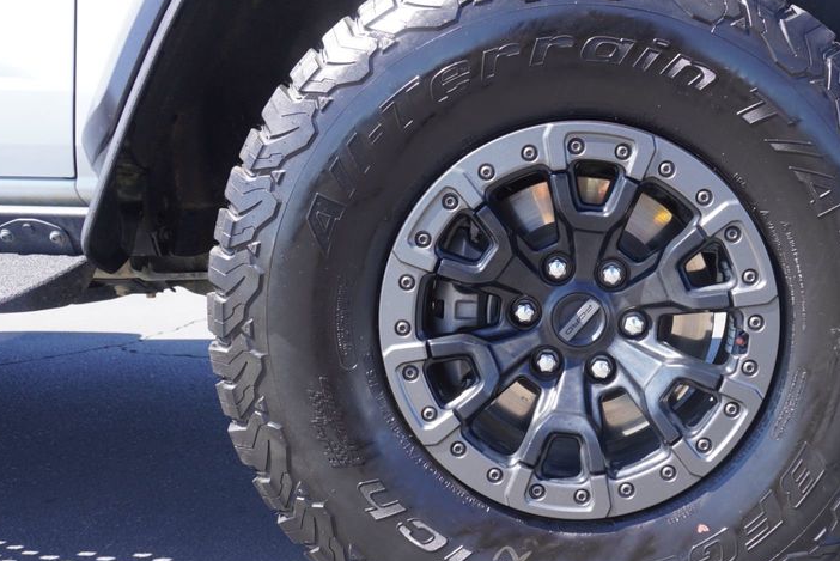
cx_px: 577
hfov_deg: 53.1
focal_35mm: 35
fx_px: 817
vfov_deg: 37.9
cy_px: 294
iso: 100
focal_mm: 16
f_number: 5
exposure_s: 1/100
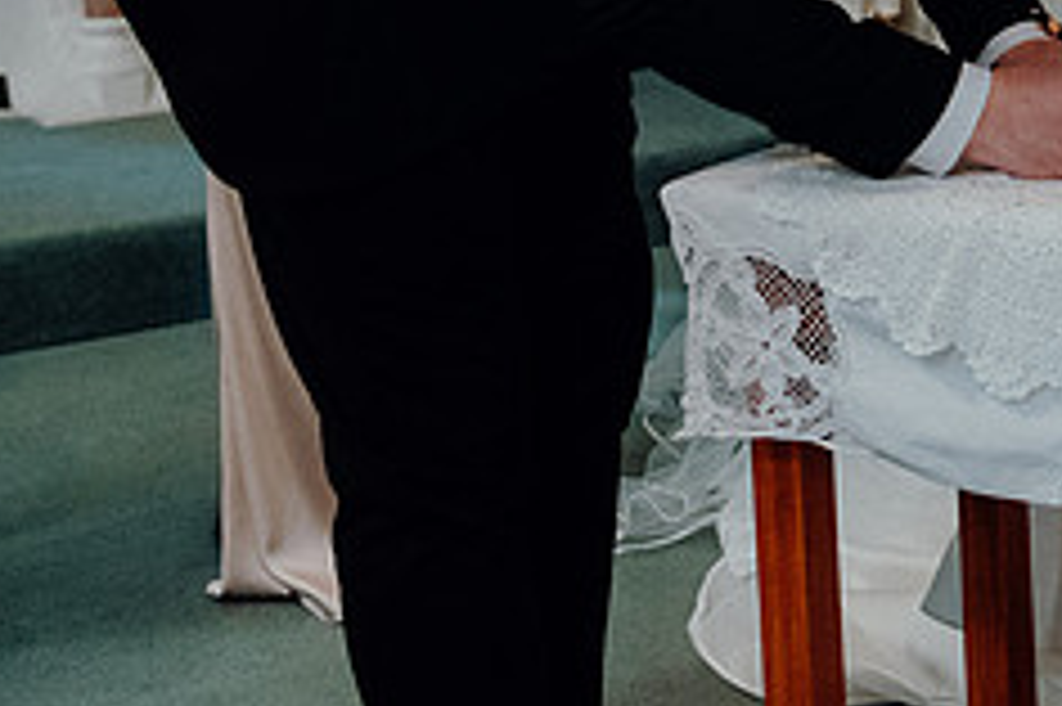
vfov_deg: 14.6
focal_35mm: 91
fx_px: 2683
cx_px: 1233
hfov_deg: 21.0
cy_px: -106
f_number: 3.5
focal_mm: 37
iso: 5000
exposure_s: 1/160
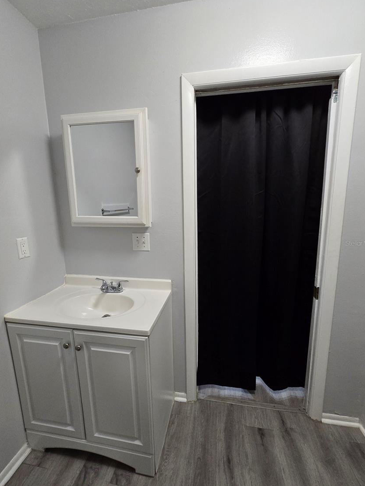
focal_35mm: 14
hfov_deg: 85.7
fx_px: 197
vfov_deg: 102.1
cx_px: 180
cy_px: 243
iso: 320
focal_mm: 2.2
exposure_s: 1/60
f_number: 2.2
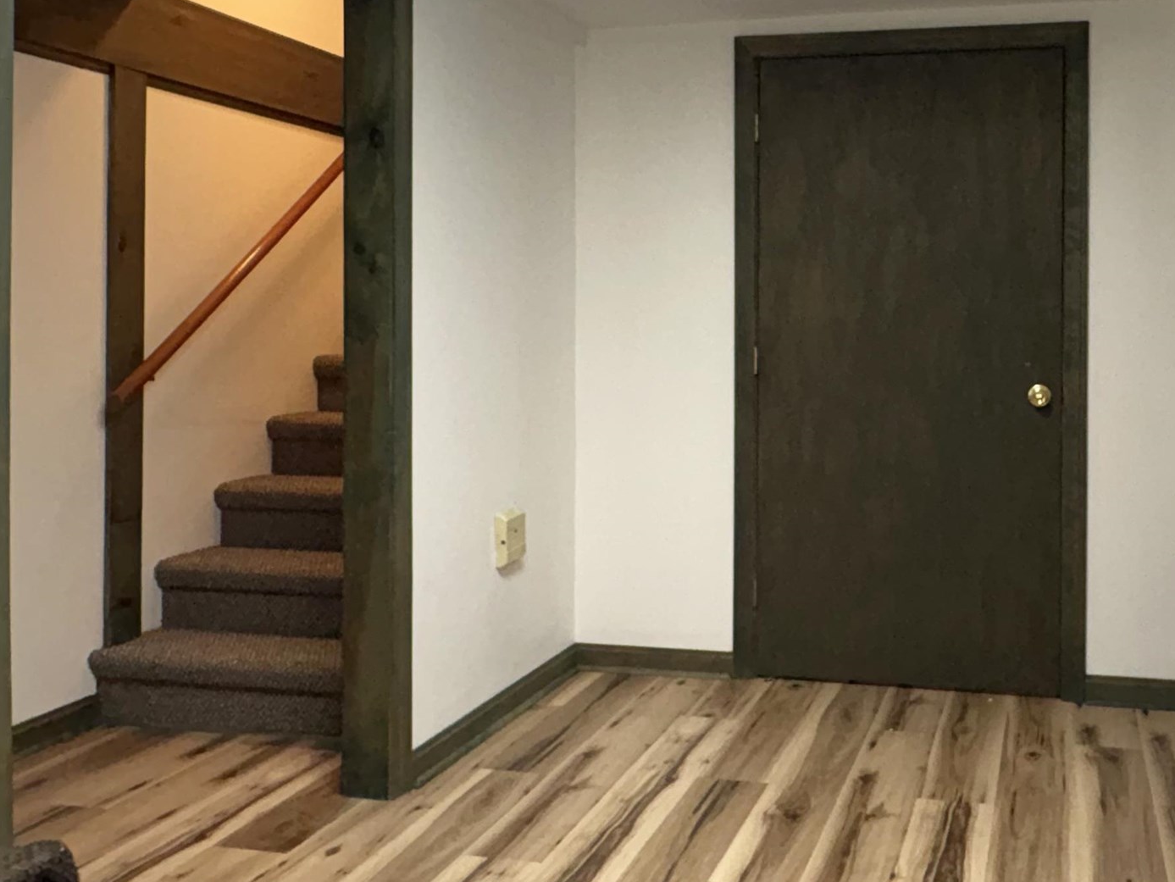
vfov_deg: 45.0
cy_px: 319
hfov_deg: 54.8
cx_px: 920
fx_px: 1053
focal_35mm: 31
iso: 250
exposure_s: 1/60
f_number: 2.2
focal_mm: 2.22
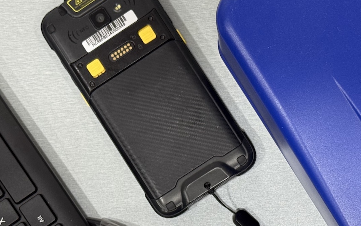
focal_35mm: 95
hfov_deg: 21.8
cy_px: 160
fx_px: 935
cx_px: 205
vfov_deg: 13.7
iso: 80
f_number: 1.78
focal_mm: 6.76
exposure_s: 1/50
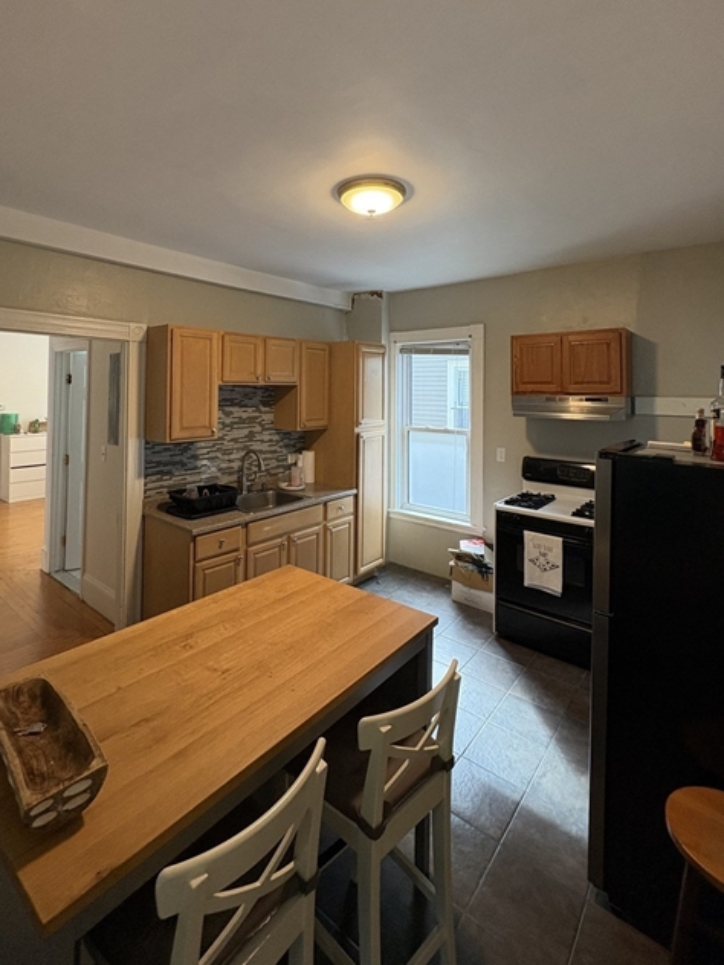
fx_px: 474
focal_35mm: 17
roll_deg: -1.0
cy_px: 382
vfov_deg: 89.8
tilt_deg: +2.2
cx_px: 351
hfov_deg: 74.7
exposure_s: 1/120
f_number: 2.2
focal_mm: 2.22
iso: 320
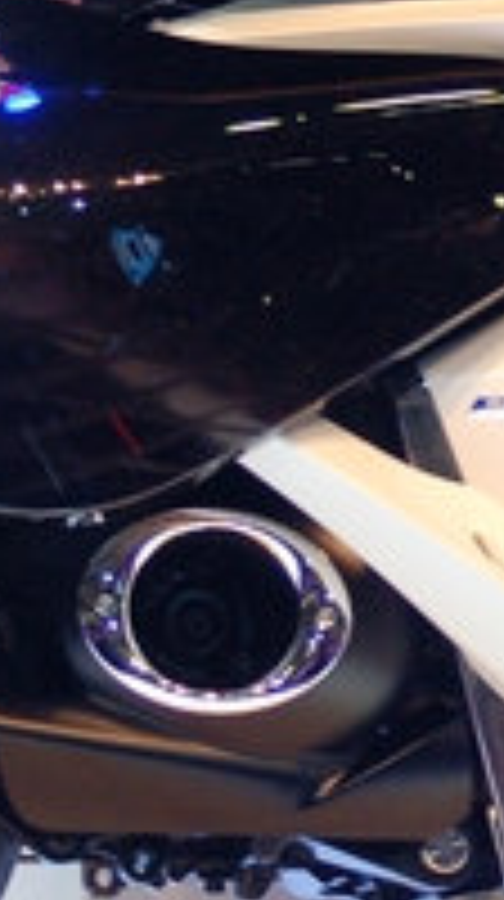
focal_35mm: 194
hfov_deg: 6.1
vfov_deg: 11.1
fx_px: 4625
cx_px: 860
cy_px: 220
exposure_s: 1/180
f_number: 4
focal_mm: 38
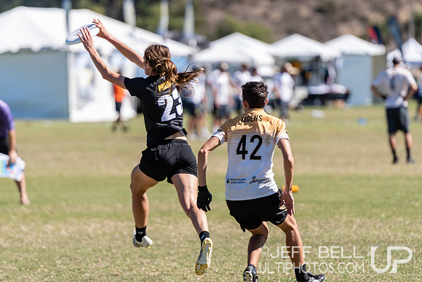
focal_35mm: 300
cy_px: 141
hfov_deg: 6.9
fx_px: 3517
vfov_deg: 4.6
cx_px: 211
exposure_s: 1/1000
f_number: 2.8
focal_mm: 200
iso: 100
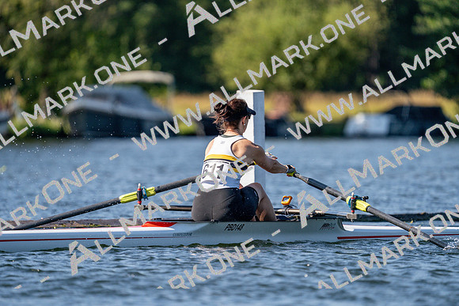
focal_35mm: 496
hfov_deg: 4.2
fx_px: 6325
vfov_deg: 2.8
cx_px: 230
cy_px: 153
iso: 320
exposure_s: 1/1600
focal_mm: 496
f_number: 6.3
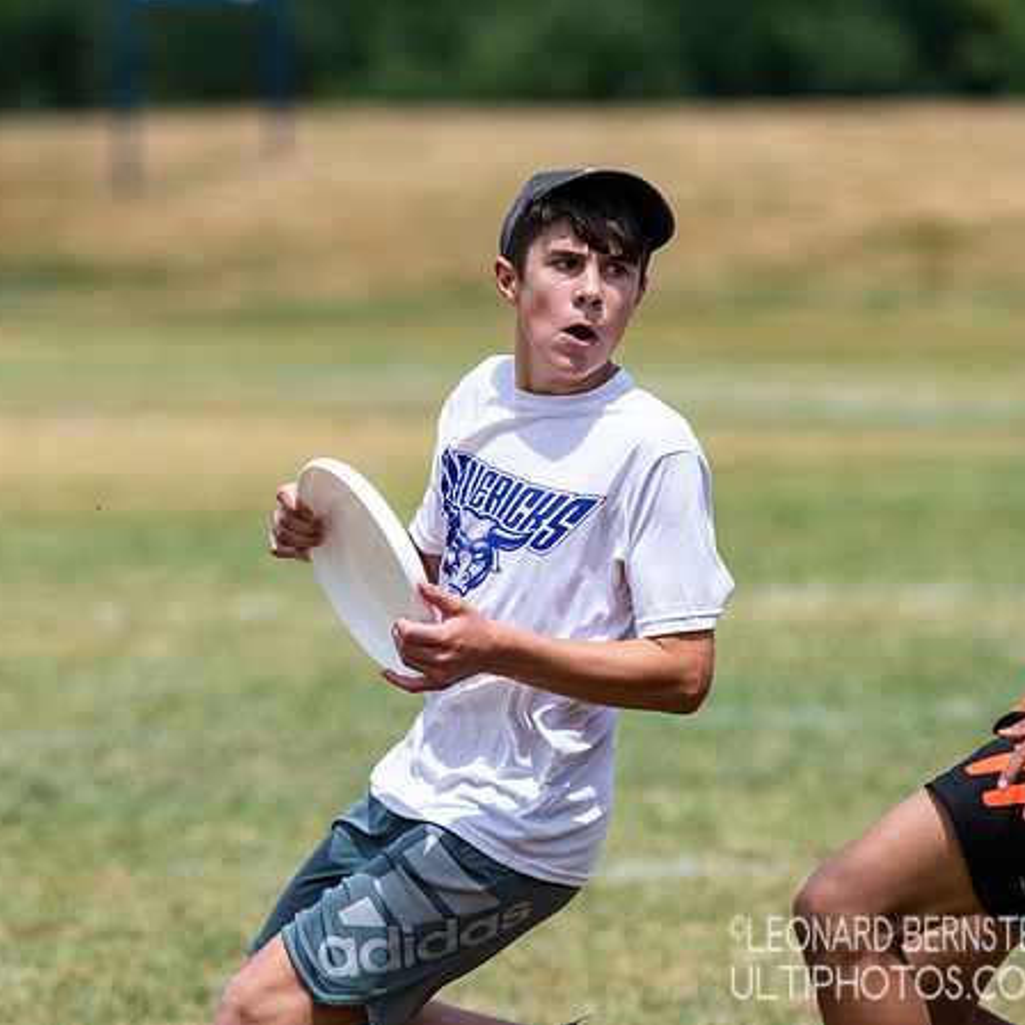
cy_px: 473
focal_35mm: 621
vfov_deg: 2.8
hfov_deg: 2.8
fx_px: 20804
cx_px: 403
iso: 400
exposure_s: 1/2500
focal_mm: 300
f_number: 5
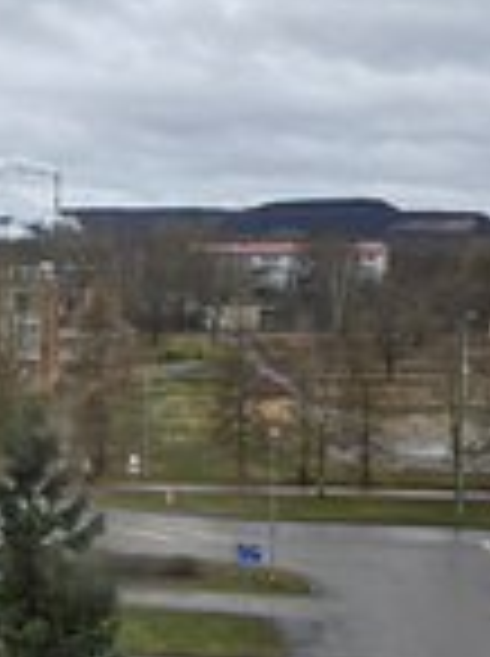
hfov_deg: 17.1
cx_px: -214
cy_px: 378
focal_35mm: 79
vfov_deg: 24.7
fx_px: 1495
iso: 64
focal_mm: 6.3
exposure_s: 1/180
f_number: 1.7
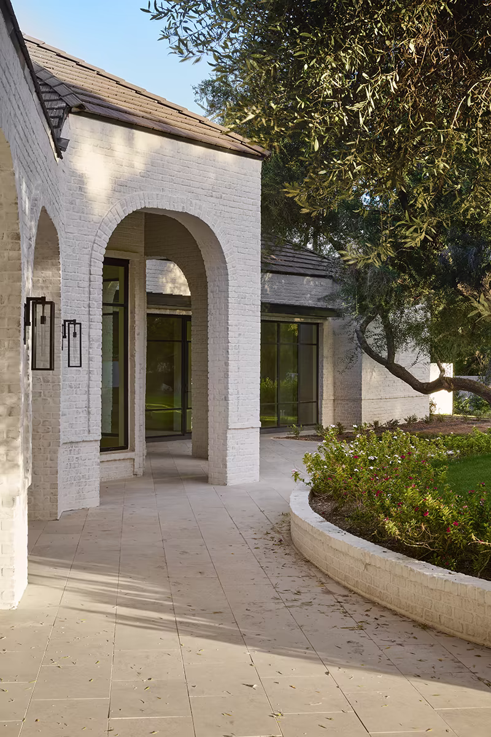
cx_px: 246
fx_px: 961
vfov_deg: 41.9
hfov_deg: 28.6
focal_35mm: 47
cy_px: 368
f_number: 14
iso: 160
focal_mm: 47
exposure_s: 1/10
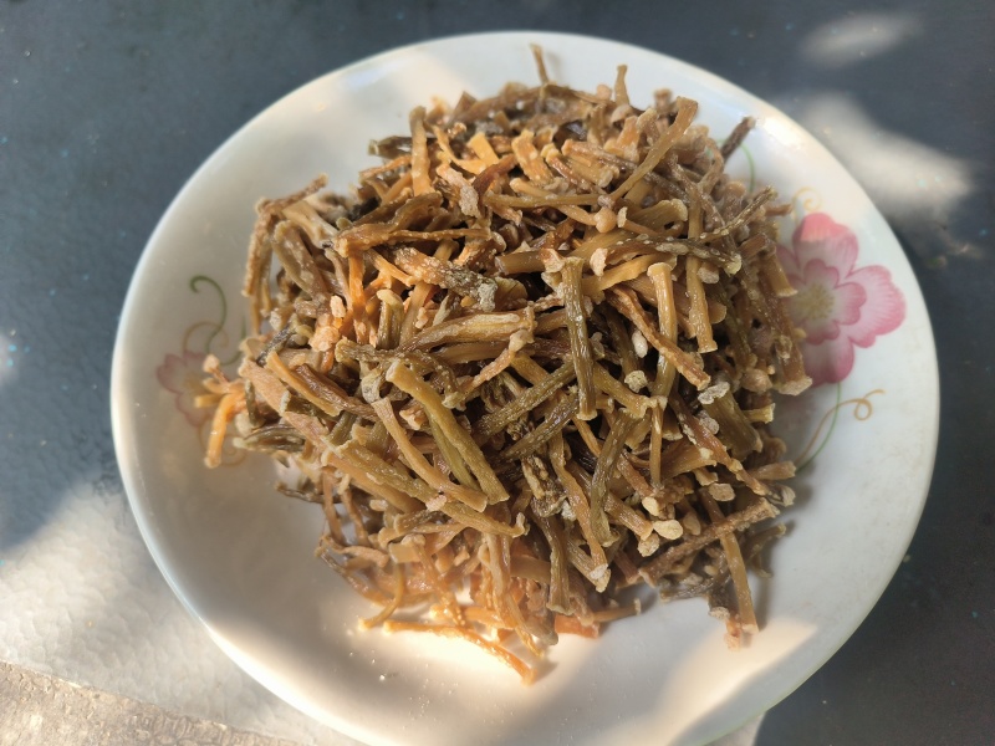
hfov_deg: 71.6
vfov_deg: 56.8
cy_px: 373
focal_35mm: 24
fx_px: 690
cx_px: 498
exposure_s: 1/243
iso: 100
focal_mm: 5.42
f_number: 1.8
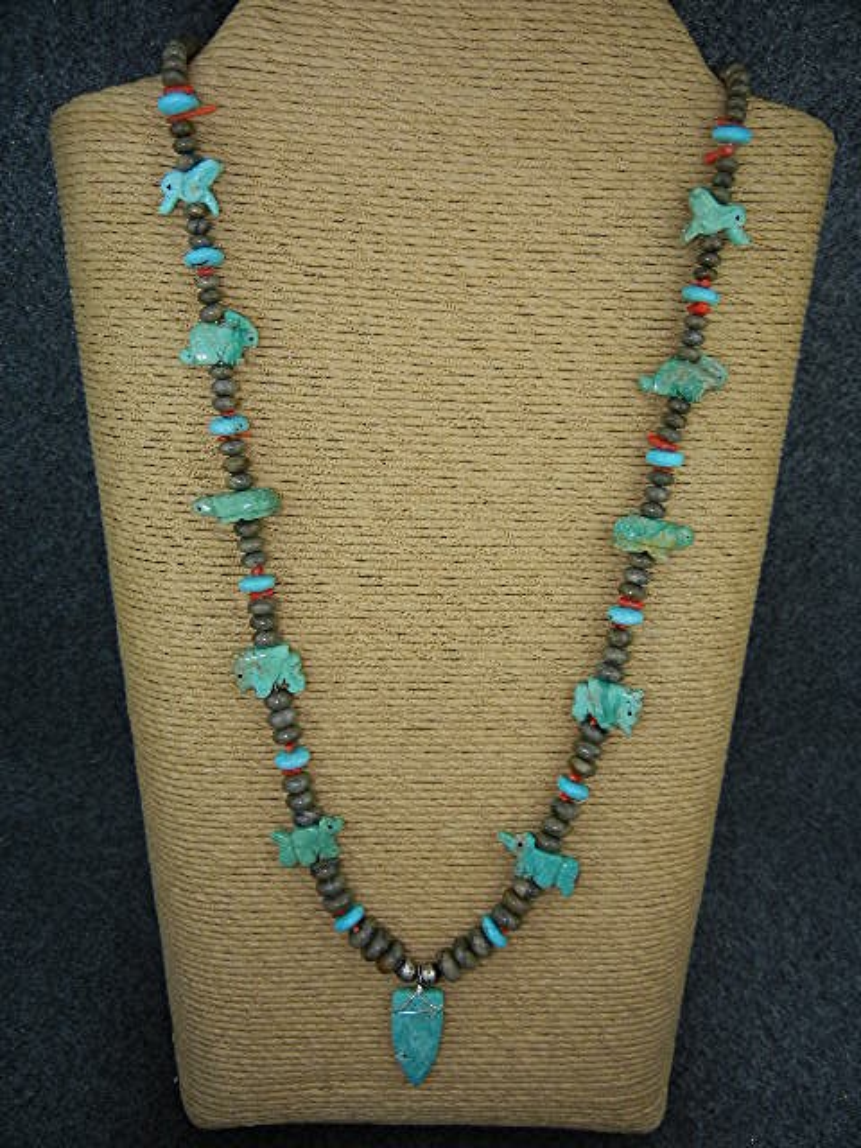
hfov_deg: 46.8
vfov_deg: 60.0
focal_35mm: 30
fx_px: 995
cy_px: 574
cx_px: 430
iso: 200
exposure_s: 1/31.7
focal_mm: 5.4
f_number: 3.5
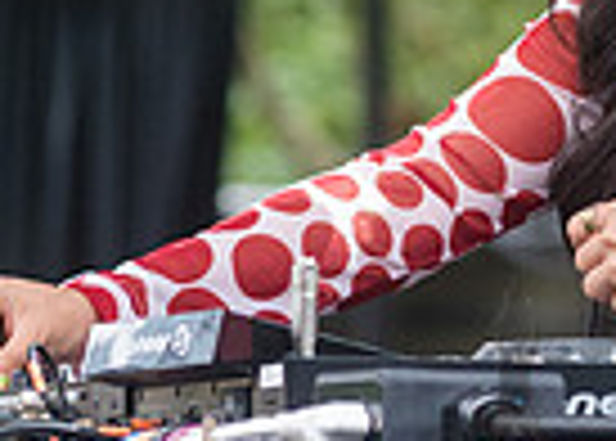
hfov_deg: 2.7
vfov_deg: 2.0
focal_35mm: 738
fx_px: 12918
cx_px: 664
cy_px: -143
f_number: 4.5
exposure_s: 1/250
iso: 1600
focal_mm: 155
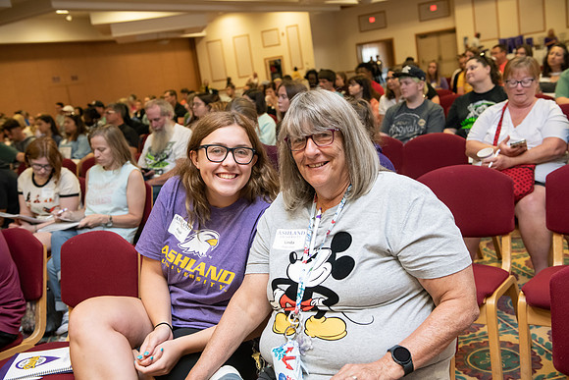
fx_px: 632
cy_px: 190
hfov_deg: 48.4
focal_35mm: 40
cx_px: 284
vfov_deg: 33.4
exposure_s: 1/160
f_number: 4.5
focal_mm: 40
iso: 2000
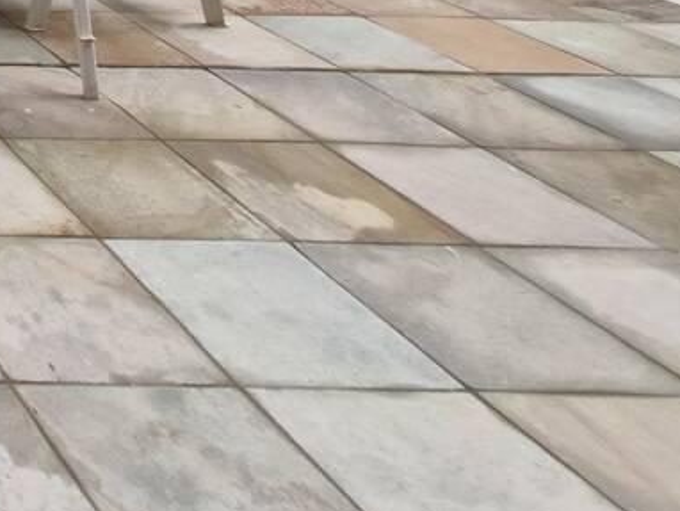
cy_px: -397
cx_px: -532
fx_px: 963
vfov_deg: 20.9
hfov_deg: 22.6
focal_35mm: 49
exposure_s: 1/658
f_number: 2.2
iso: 50
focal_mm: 1.74
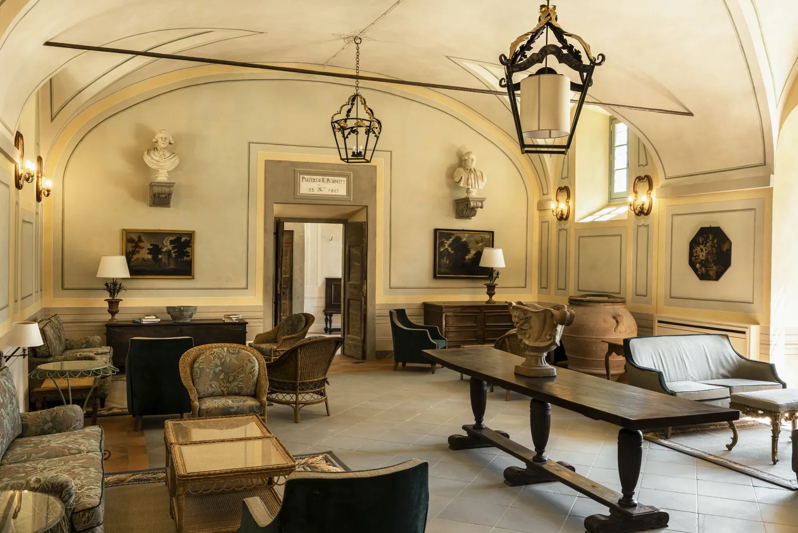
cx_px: 399
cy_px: 266
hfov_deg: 58.7
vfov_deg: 41.1
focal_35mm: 32
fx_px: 710
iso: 100
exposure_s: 2
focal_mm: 32
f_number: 22
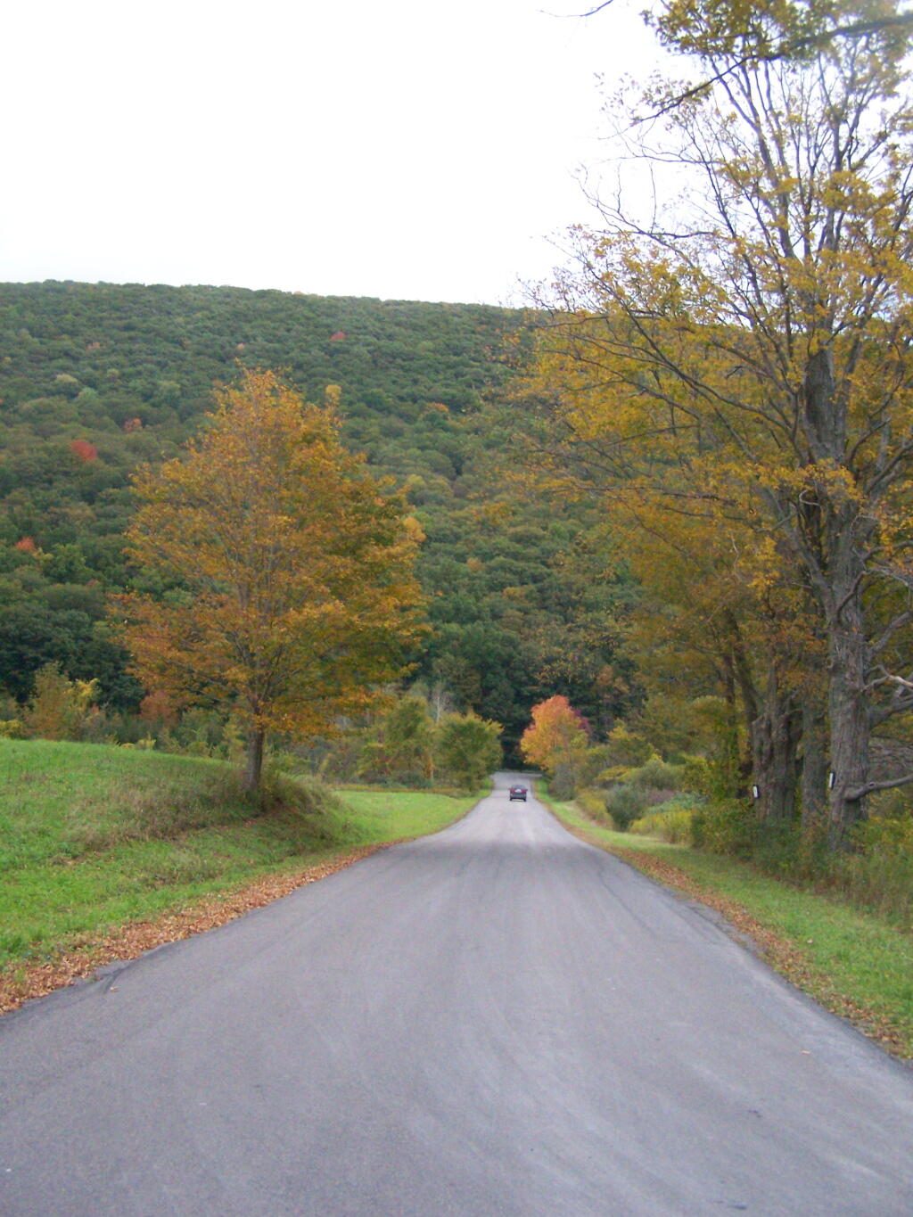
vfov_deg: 49.0
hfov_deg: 37.7
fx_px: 1336
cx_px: 456
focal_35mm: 38
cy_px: 608
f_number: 2.8
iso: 400
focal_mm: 6.3
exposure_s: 1/160
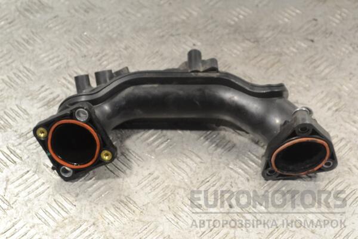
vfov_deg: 18.9
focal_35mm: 72
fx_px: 716
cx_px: 179
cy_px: 120
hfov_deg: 28.1
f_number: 8
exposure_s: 1/250
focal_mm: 48
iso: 3200
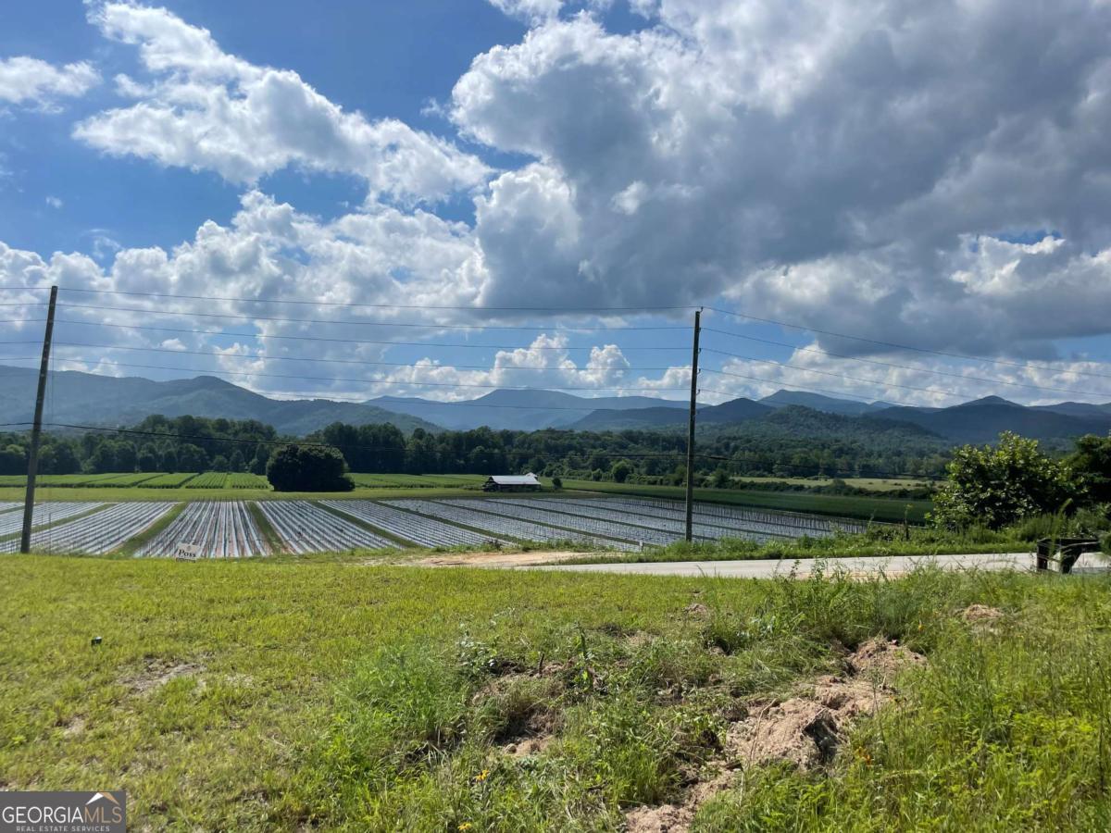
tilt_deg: +3.9
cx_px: 556
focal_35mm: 26
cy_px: 416
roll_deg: +0.2
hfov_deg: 67.3
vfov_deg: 53.1
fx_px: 834
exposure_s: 1/9091
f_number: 1.6
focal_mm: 4.2
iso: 32
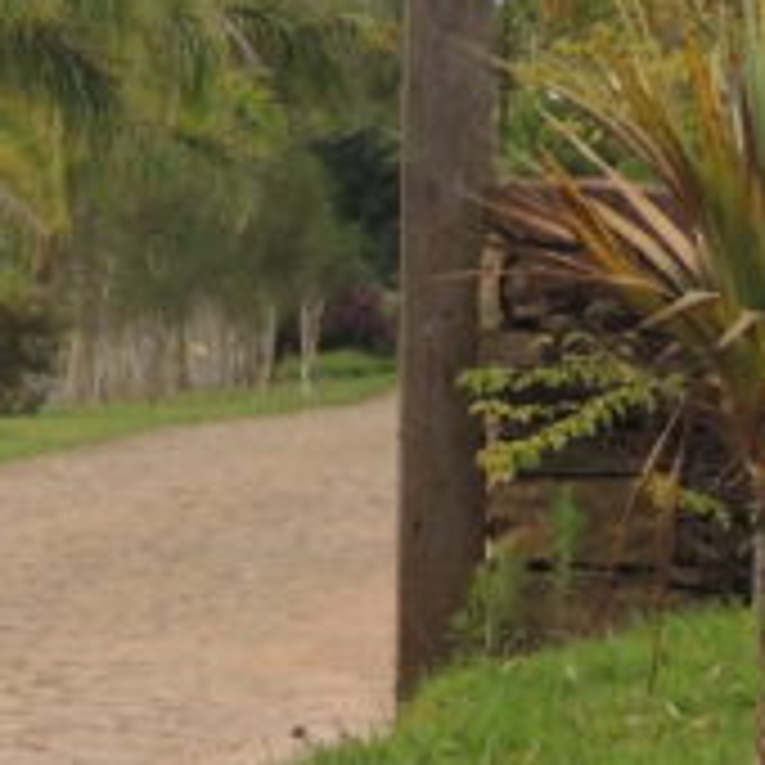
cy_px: -313
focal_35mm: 436
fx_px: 10901
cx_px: -189
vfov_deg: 4.0
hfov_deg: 4.0
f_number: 4.2
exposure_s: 1/400
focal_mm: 21.4
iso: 360
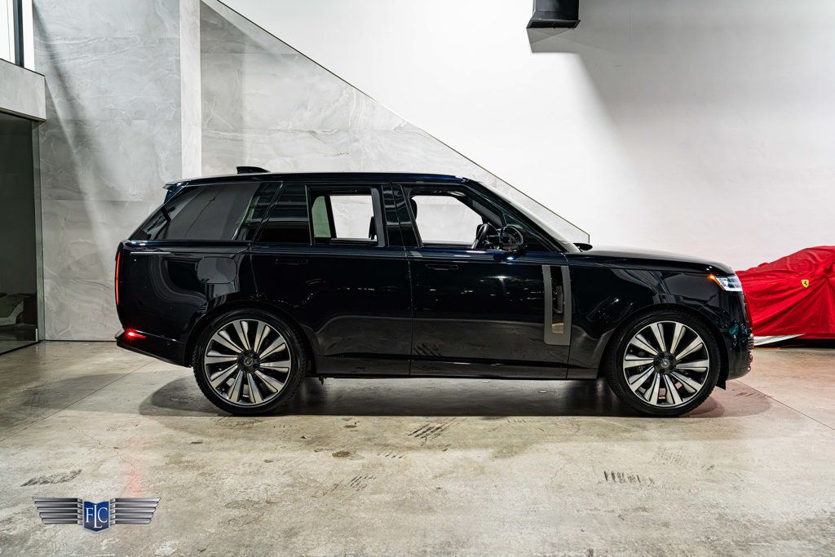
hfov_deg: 55.8
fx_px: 789
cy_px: 278
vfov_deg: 38.9
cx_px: 418
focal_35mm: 34
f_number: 5
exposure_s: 1/60
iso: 1600
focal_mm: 34
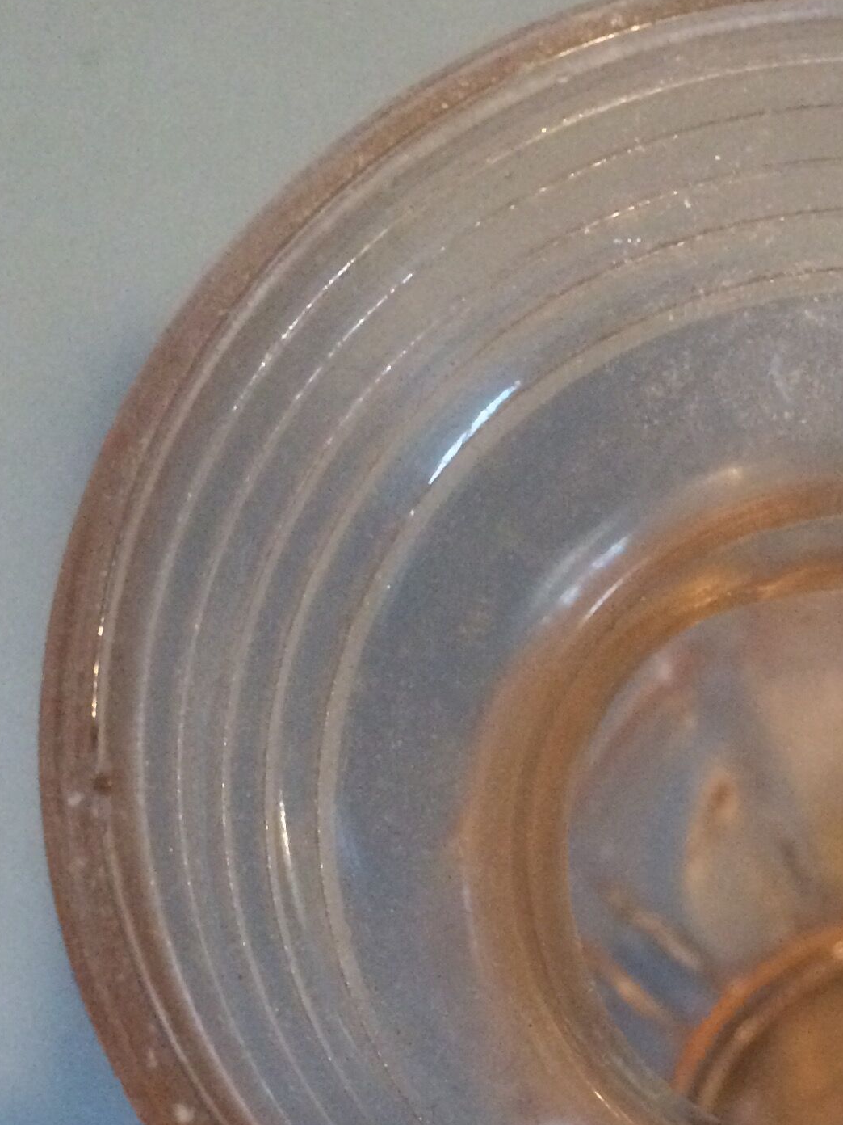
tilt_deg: -71.9
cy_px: 817
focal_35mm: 68
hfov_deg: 20.9
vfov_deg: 28.2
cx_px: 853
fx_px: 2208
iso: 320
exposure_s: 1/17
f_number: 2.2
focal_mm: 4.15
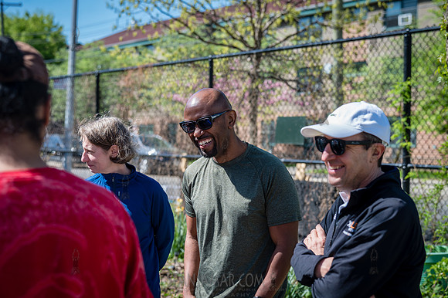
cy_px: 149
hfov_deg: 35.1
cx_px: 224
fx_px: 709
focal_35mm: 57
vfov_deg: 23.8
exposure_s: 1/640
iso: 100
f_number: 3.5
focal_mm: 57
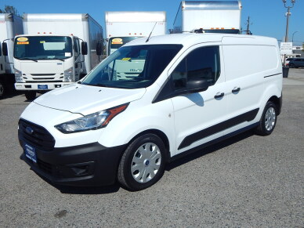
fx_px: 272
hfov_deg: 58.4
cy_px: 114
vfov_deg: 45.4
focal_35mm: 31
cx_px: 152
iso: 125
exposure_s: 1/1500
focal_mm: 5.6
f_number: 6.5
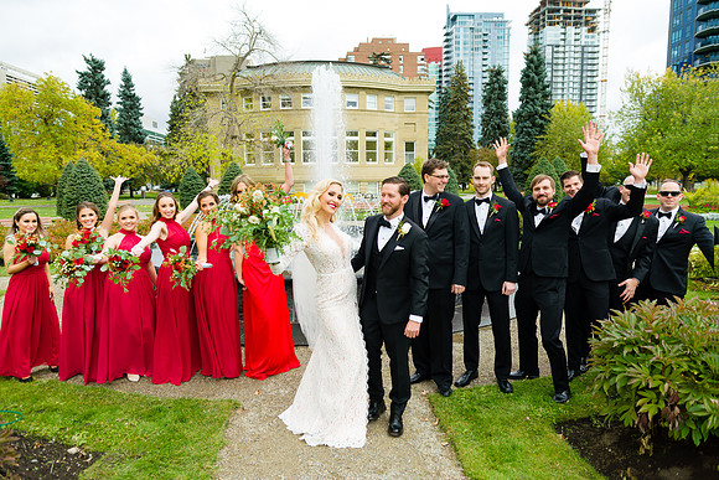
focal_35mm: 24
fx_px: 483
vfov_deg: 52.9
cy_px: 240
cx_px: 360
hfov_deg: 73.4
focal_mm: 24
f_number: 4
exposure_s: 1/200
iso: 100
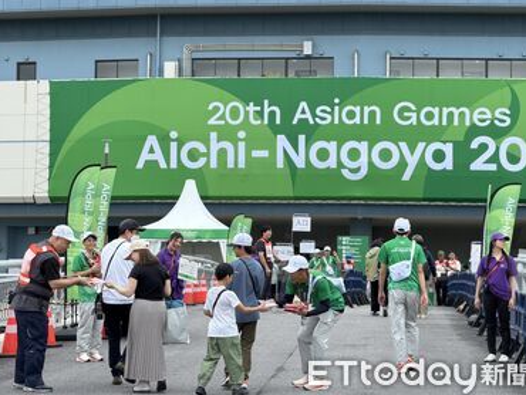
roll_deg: -0.8
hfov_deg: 18.2
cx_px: 283
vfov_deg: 13.7
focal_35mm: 108
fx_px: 1642
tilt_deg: +4.9
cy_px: 189
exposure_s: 1/502
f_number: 2.8
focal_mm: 16.89
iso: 50
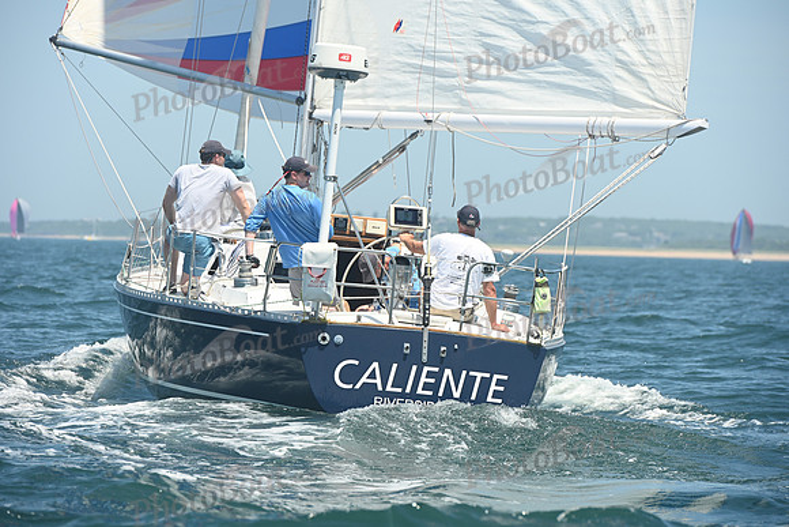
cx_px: 394
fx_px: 4384
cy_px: 264
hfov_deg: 10.3
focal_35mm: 200
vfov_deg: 6.9
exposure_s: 1/1000
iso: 320
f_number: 7.1
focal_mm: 200
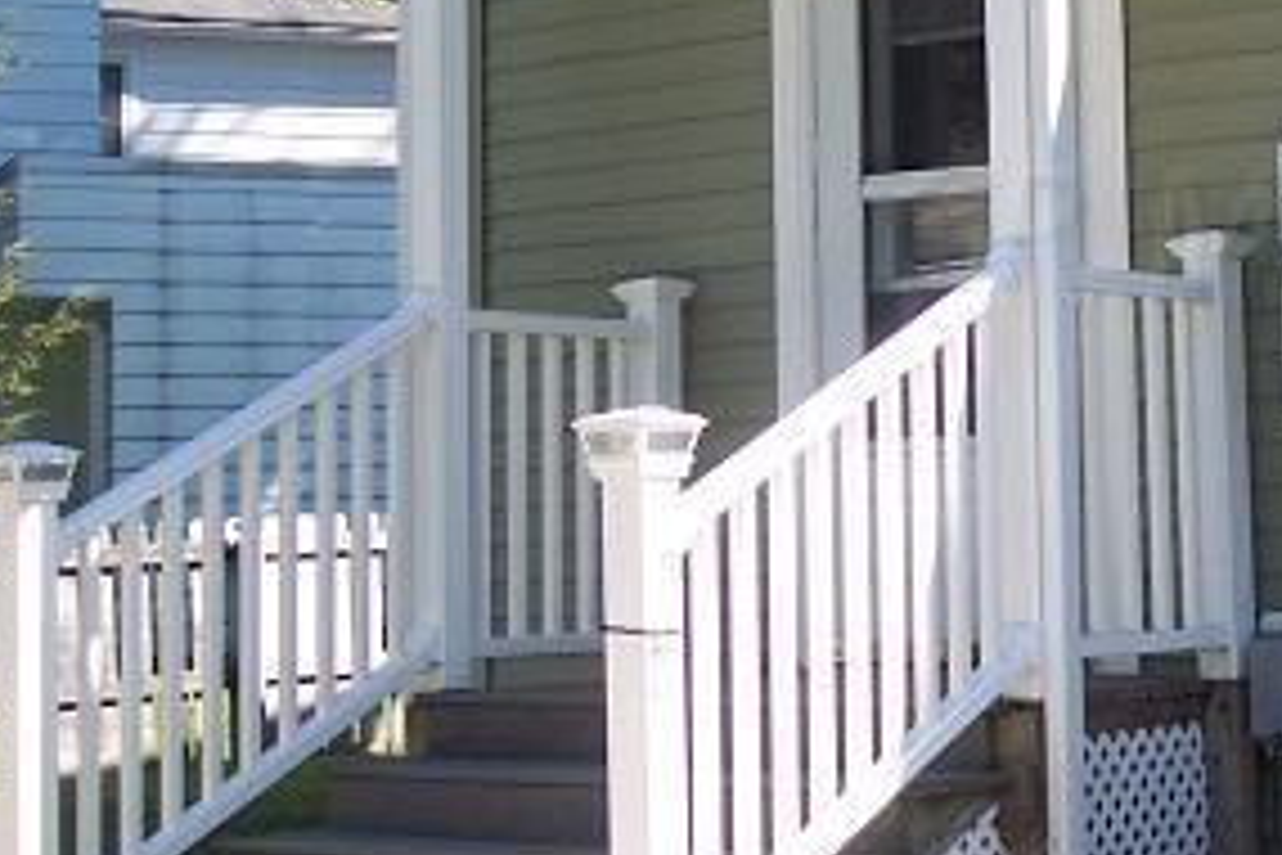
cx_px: 1165
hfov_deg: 21.8
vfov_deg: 15.0
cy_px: 225
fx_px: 3240
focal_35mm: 91
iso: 100
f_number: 3.4
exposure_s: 1/350
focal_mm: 8
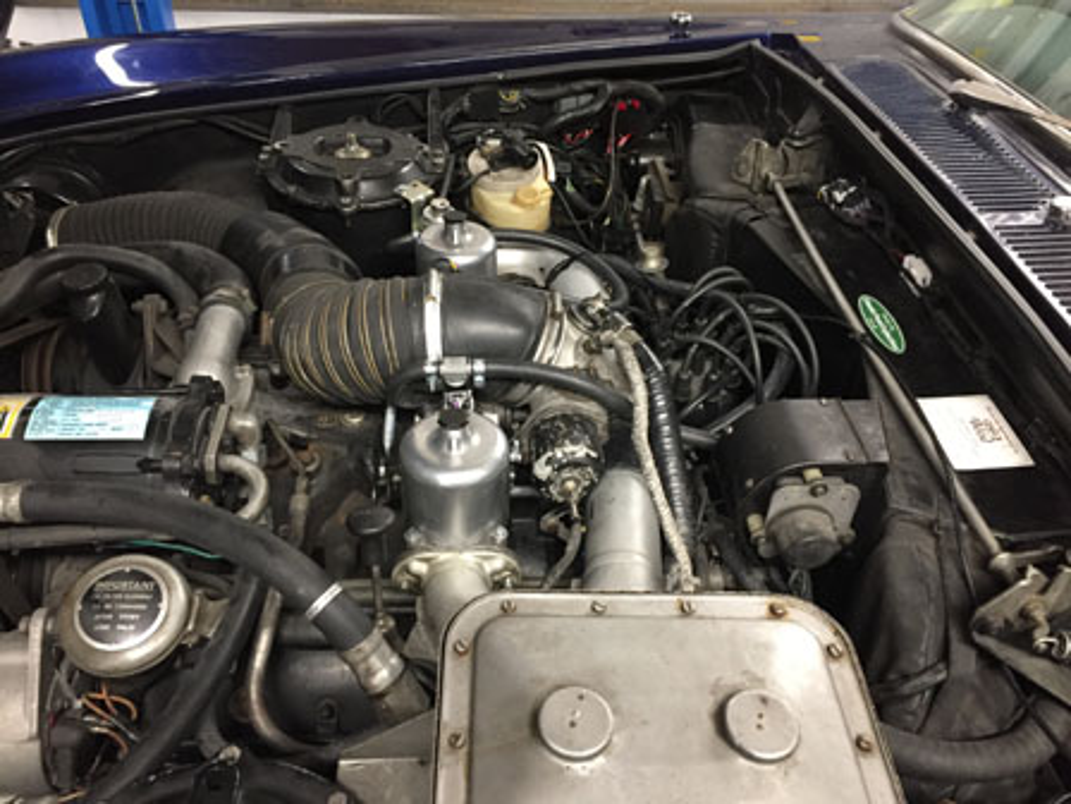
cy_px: 402
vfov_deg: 48.2
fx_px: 897
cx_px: 536
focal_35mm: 29
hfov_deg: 61.7
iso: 250
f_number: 2.2
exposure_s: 1/33
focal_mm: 4.15
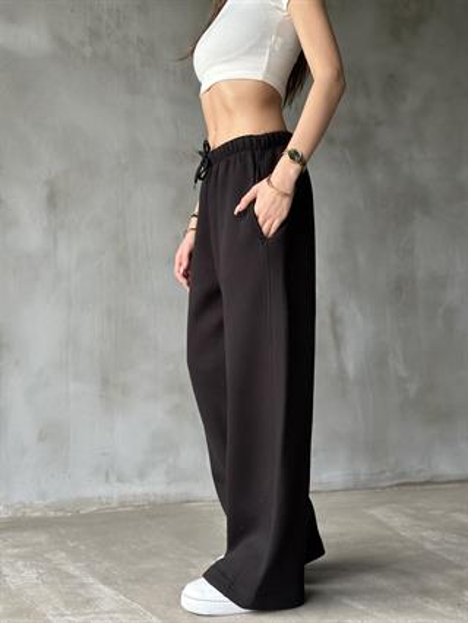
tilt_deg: +2.4
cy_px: 312
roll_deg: -0.7
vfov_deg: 39.6
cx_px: 234
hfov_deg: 30.3
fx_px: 864
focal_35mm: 48
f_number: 1.78
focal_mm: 6.86
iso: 160
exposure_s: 1/60
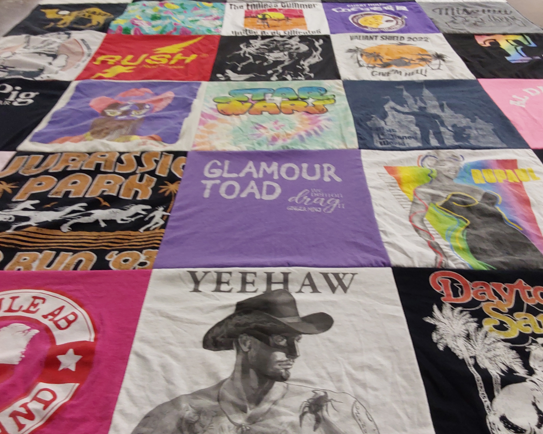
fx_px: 482
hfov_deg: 58.8
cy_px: 217
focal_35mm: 30
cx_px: 281
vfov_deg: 48.5
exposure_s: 1/60
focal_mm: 2.91
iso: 100
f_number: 1.9
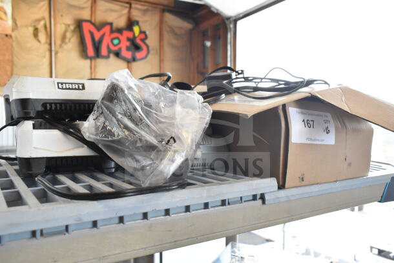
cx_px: 197
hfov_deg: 61.9
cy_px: 132
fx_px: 328
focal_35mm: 30
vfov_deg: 43.6
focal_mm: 20
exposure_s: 1/160
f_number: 6.3
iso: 1600
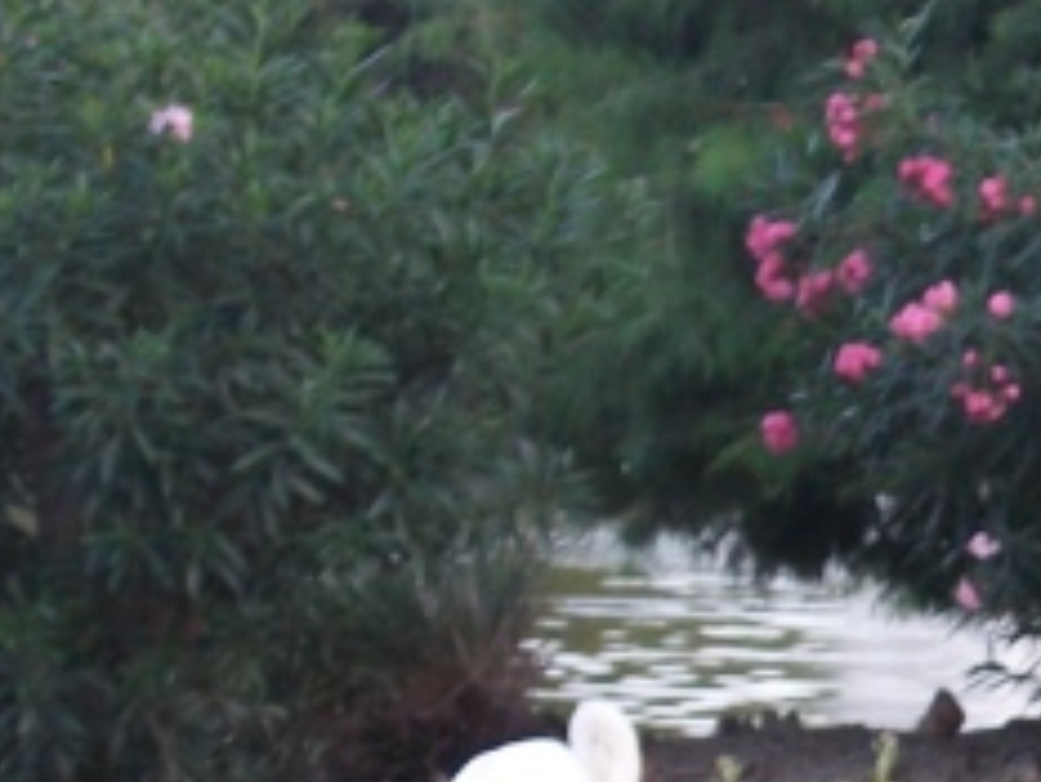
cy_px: 795
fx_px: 6469
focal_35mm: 215
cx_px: 1711
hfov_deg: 8.9
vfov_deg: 6.9
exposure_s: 1/63.2
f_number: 3.6
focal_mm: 8.8
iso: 139
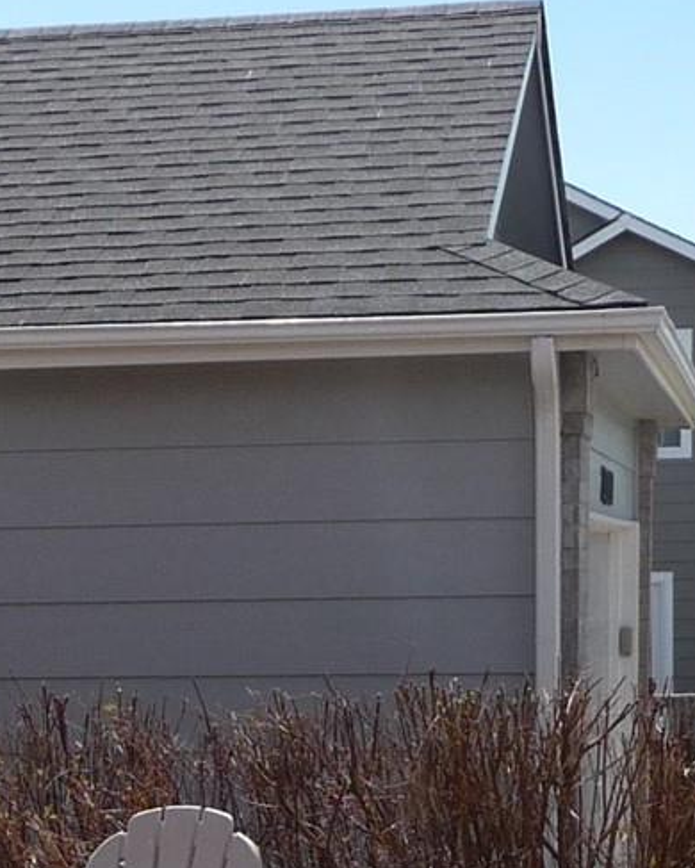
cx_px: 208
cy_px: 1018
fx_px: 2801
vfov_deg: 16.9
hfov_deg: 14.1
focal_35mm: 109
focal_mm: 4.7
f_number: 3.3
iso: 100
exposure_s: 1/1000
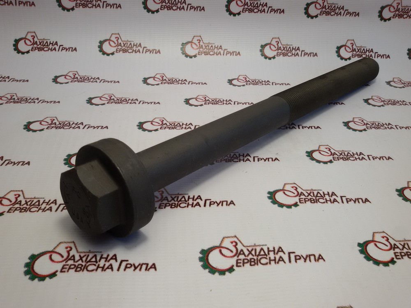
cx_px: 206
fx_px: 368
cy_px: 154
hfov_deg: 58.4
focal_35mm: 31
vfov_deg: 45.4
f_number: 2.4
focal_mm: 2.93
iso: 40
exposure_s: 1/122
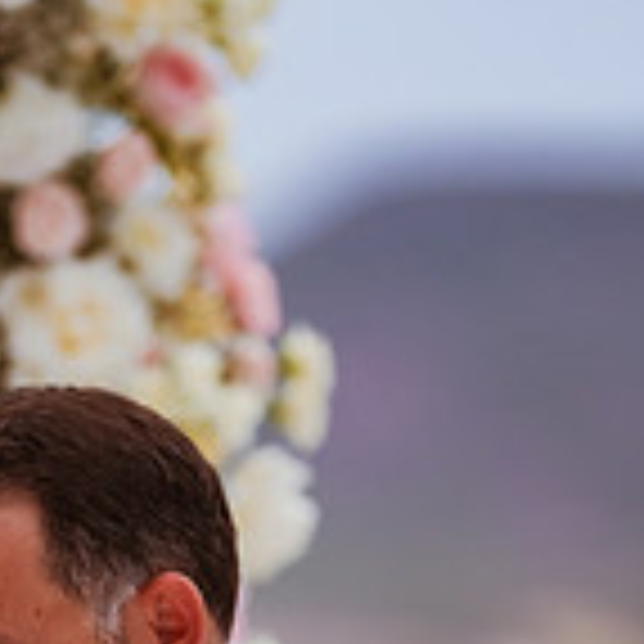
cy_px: 824
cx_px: 70
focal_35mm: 361
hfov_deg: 4.8
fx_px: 7598
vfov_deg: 4.8
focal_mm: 135
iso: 800
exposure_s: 1/1250
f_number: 1.8
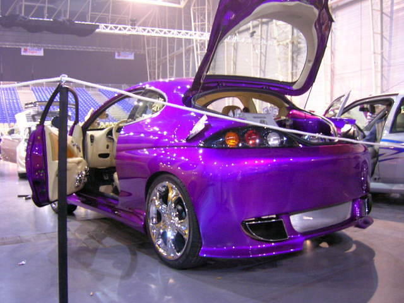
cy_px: 152
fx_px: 397
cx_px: 202
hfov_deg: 54.0
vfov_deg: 41.8
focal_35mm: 34
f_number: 2.9
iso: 200
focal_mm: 5.7
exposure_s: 1/2.8
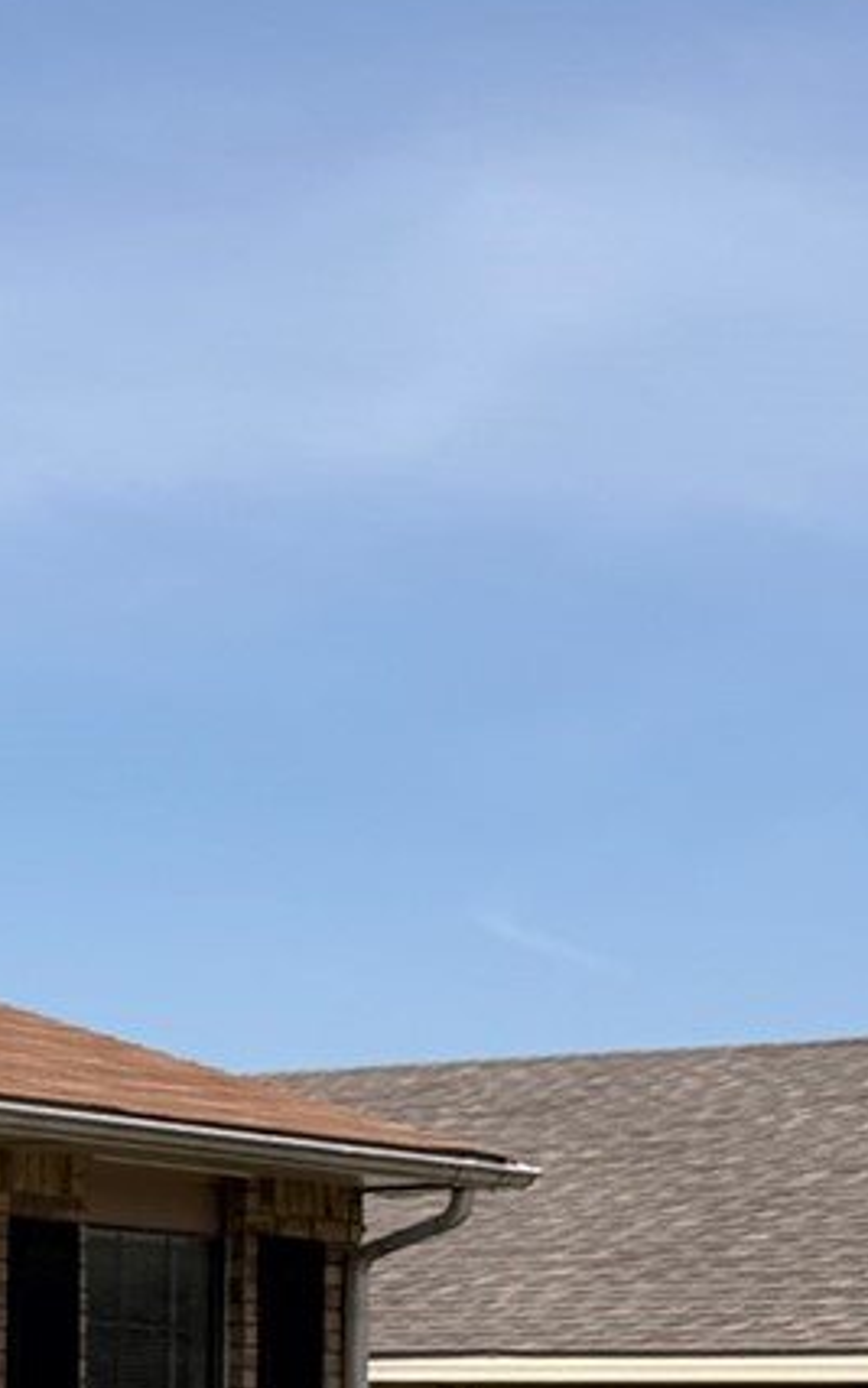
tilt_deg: +2.7
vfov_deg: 16.9
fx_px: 4616
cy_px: 1255
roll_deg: -2.0
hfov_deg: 8.6
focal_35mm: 122
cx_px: -1856
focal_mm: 6.76
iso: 80
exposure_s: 1/5714
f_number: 1.78
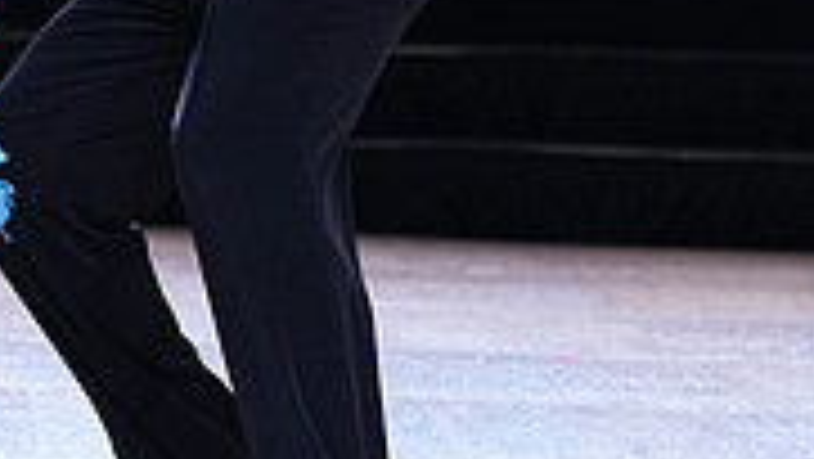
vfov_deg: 3.0
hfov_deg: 5.4
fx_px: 8681
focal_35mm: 402
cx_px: 83
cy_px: -166
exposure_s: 1/400
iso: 1600
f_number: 4
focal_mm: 120
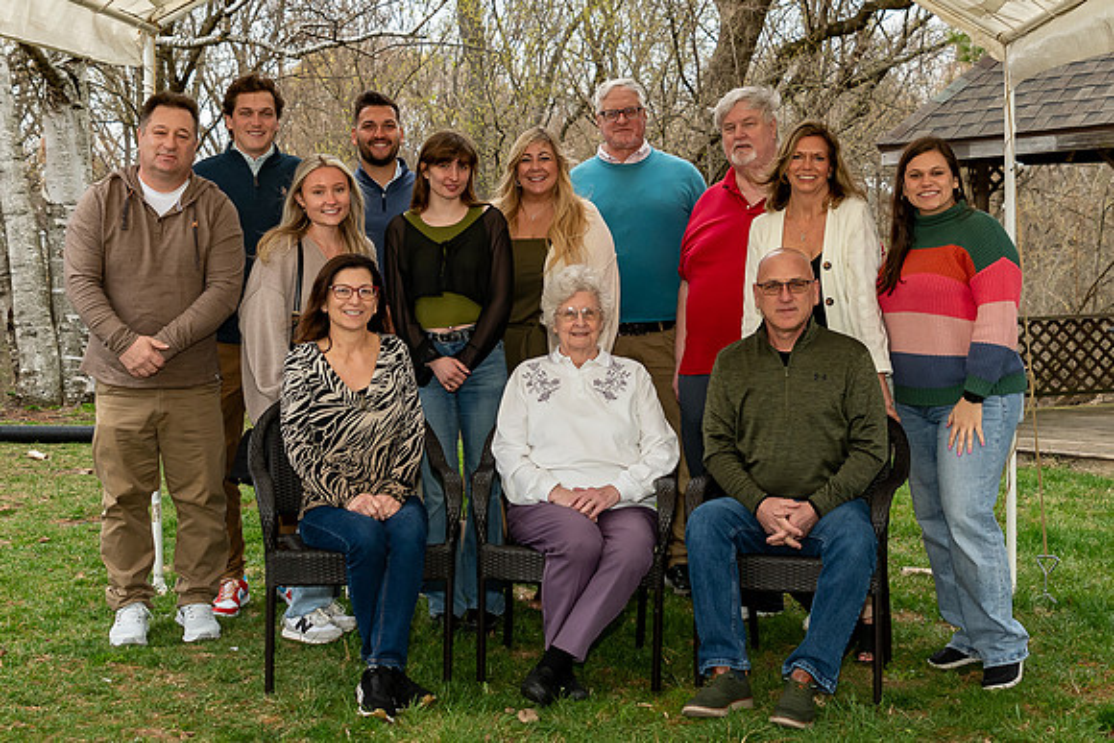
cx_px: 544
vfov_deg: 24.8
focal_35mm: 55
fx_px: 1693
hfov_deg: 36.4
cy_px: 344
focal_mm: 26
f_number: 4
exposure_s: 1/200
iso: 320
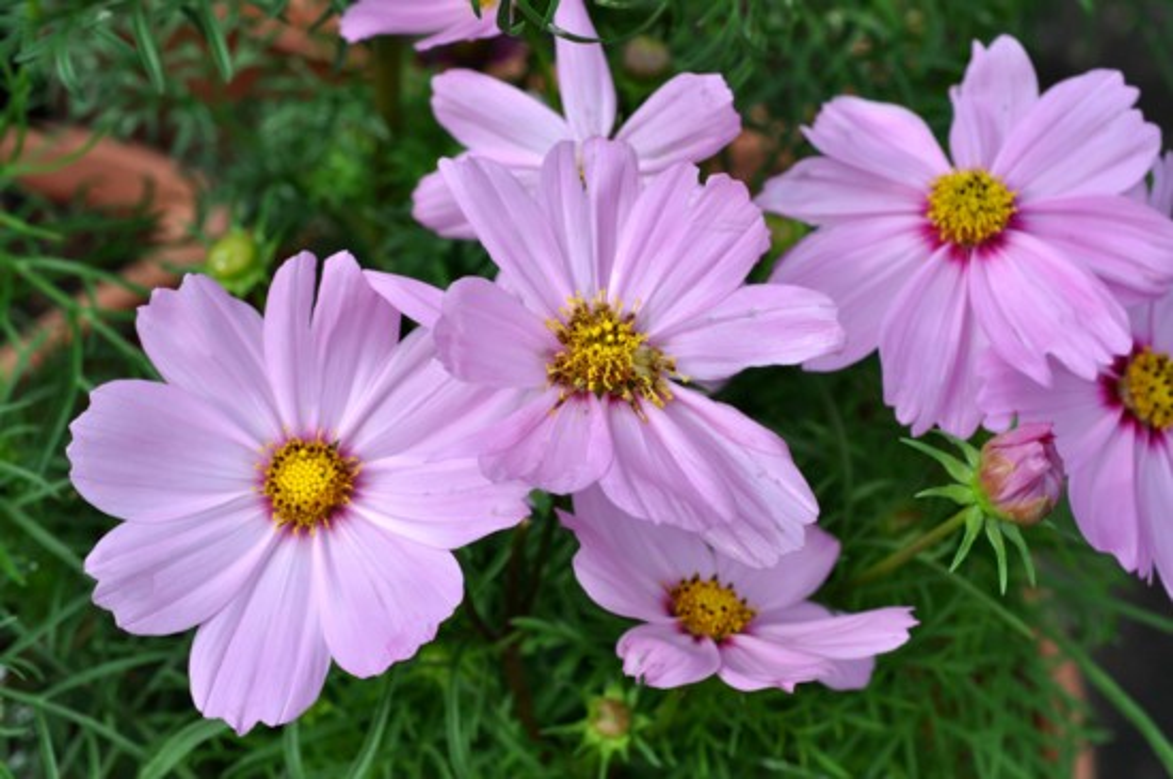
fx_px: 1952
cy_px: 390
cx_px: 586
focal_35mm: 60
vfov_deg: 22.6
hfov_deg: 33.4
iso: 200
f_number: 8
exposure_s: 1/250
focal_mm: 40
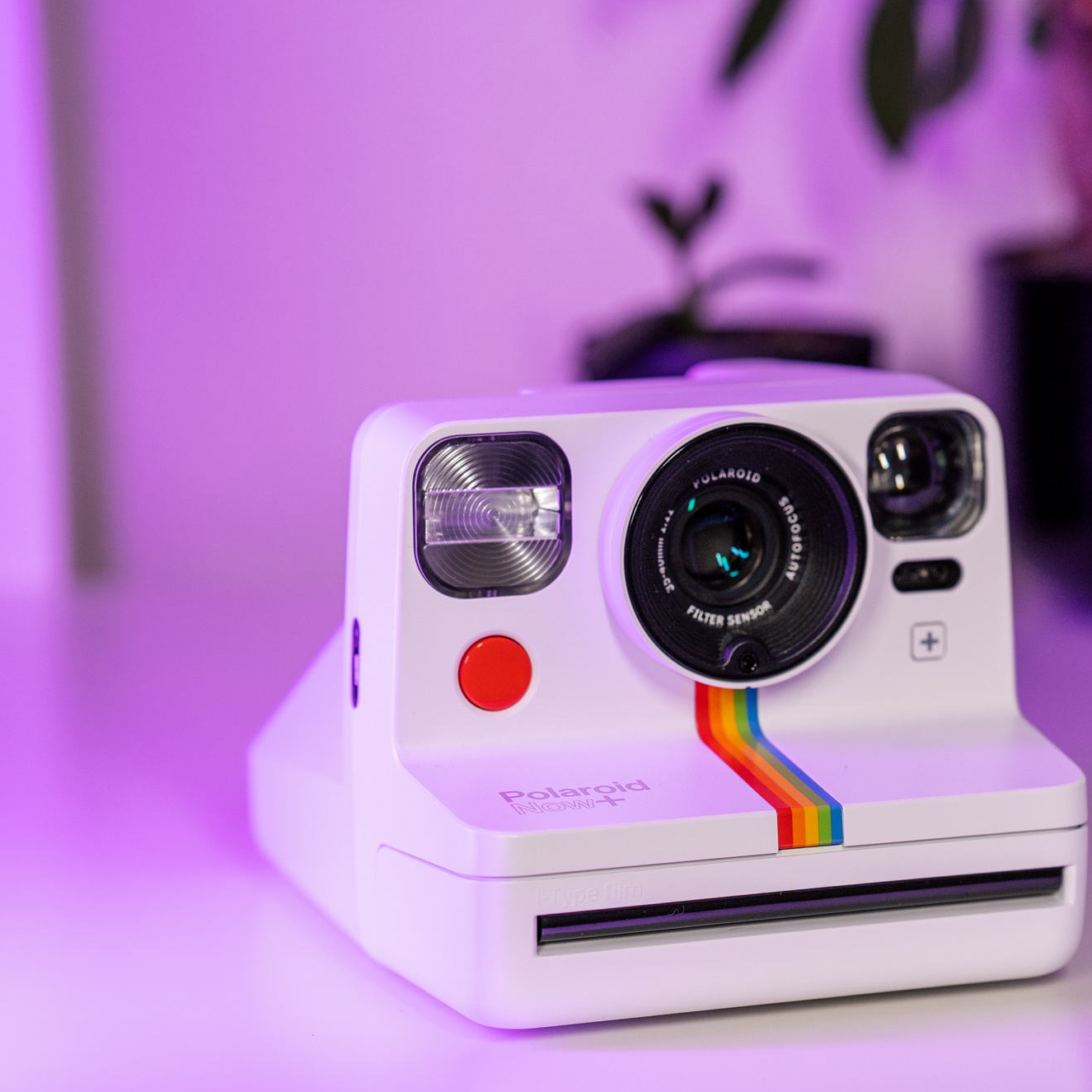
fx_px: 3890
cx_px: 747
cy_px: 546
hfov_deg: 15.9
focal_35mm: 109
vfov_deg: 16.0
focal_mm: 85
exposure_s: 1/320
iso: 500
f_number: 4.5
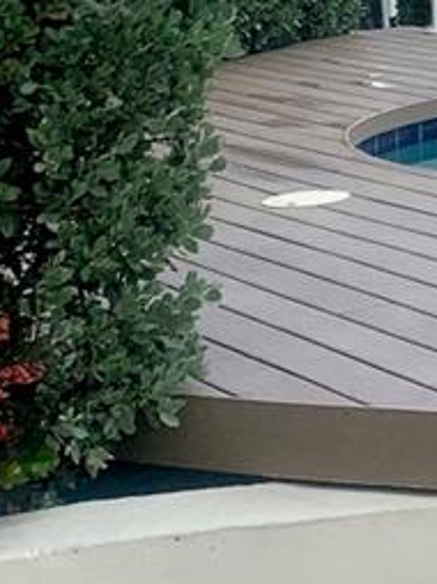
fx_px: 2074
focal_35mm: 123
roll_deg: +2.6
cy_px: -41
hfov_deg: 11.0
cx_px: 856
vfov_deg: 15.6
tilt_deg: -1.8
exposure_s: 1/1490
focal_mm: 4.25
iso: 25
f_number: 1.8
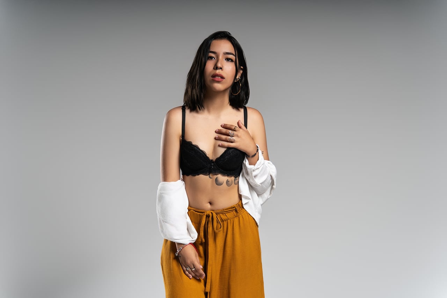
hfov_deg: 18.6
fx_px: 1366
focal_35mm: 110
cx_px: 224
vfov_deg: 12.4
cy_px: 149
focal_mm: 110
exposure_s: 1/250
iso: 100
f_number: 7.1
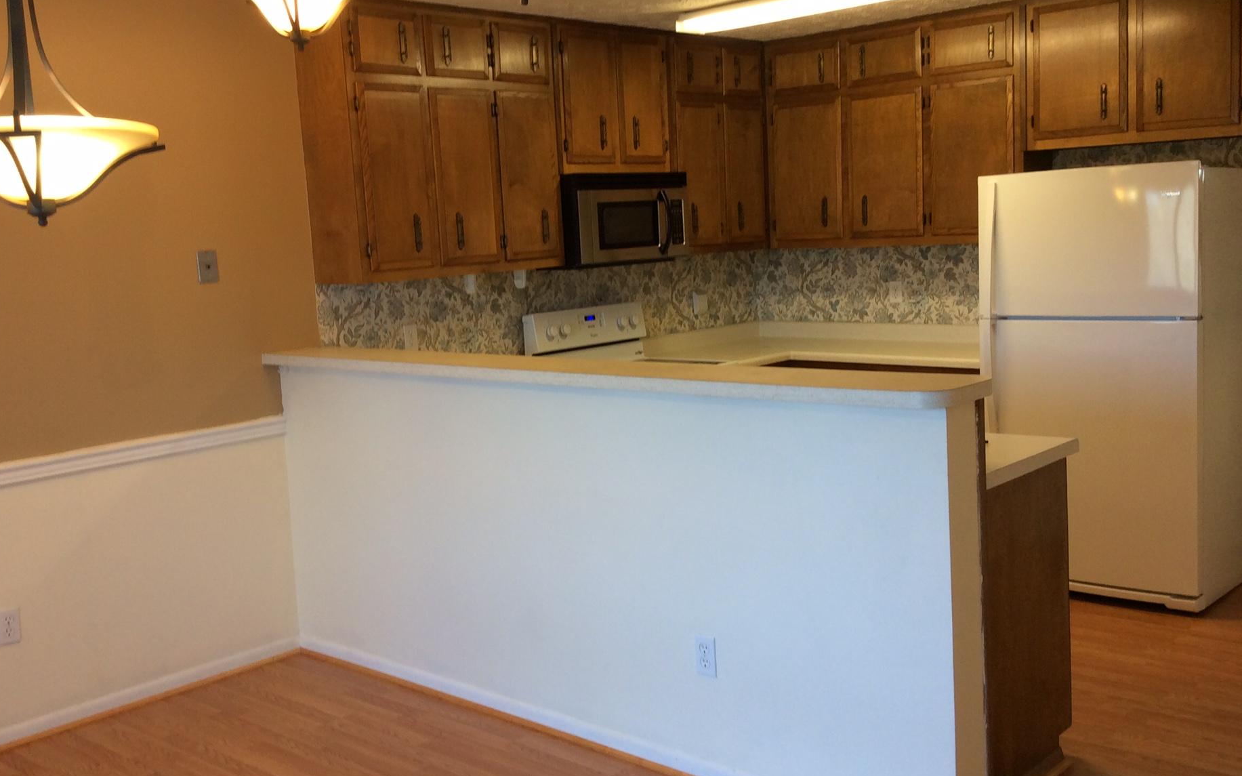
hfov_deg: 51.5
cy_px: 367
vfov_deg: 33.6
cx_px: 578
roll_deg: +2.7
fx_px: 1286
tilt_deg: -6.3
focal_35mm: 38
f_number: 2.4
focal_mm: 3.3
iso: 40
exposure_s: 1/24
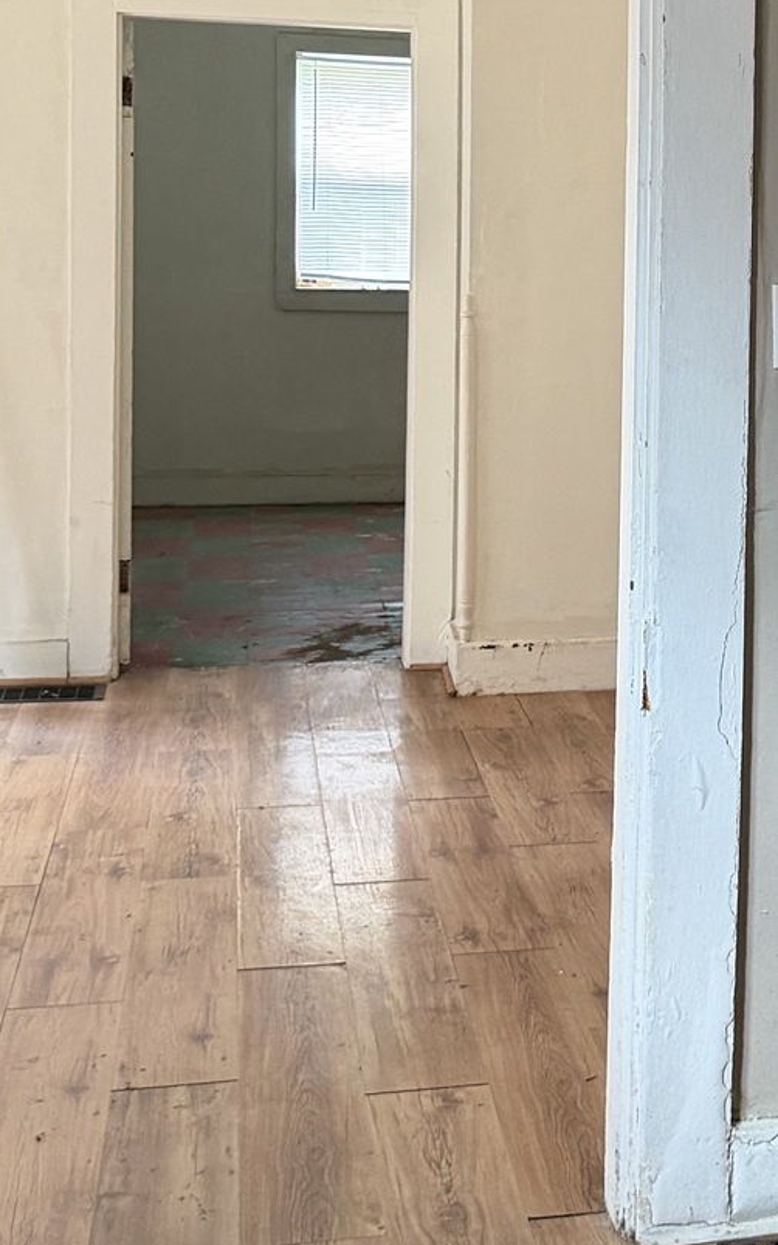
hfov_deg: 16.5
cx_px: 1127
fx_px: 2476
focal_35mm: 73
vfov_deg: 27.9
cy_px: 350
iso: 250
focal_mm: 6.76
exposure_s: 1/60
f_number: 1.78
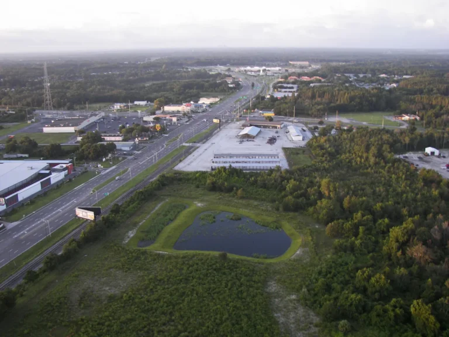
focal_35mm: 36
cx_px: 224
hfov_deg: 51.4
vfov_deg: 39.7
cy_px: 168
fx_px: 467
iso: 64
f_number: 2.8
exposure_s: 1/80
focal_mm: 6
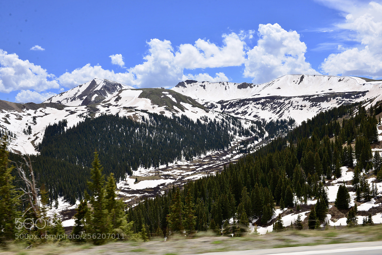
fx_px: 403
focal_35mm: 38
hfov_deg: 50.7
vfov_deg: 35.1
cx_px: 191
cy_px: 128
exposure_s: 1/200
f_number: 11
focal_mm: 38
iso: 100
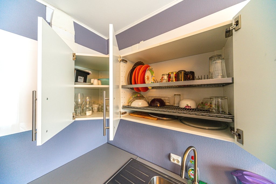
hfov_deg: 112.6
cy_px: 92
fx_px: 92
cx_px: 138
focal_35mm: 12
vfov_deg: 90.1
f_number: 5.6
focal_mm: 12
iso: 800
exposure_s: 1/20
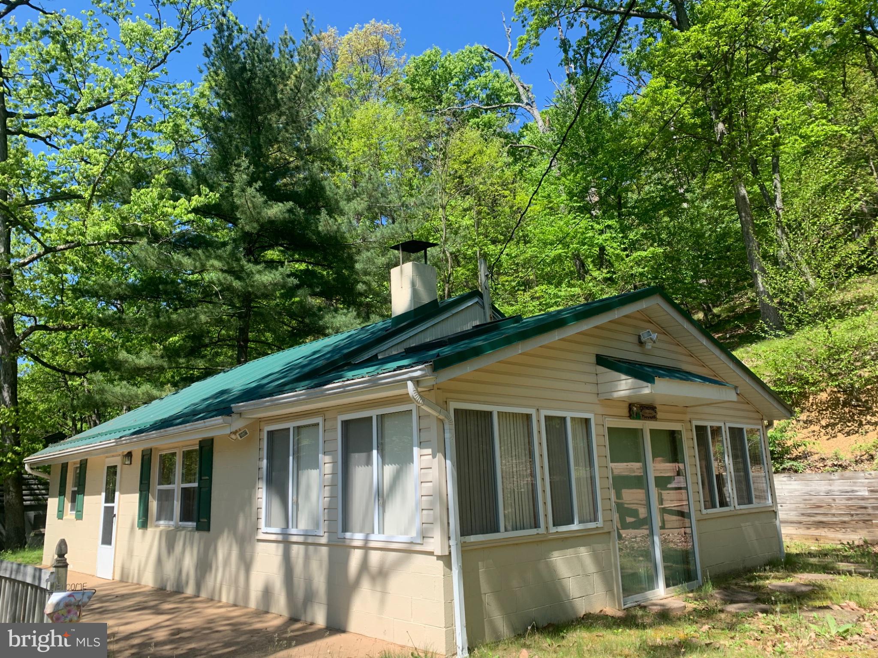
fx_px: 659
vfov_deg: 53.1
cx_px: 439
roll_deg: +2.4
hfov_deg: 67.3
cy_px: 329
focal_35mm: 26
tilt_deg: +12.6
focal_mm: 4.25
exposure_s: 1/972
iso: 25
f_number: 1.8
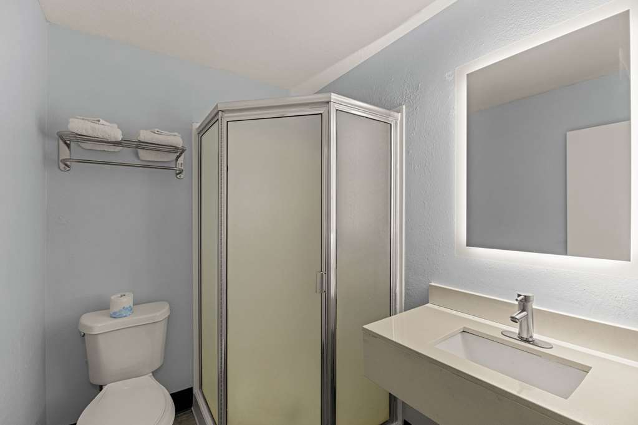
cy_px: 212
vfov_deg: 81.2
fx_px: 248
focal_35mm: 14
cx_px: 319
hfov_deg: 104.3
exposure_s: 1/13
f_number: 5.6
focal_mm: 14
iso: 400
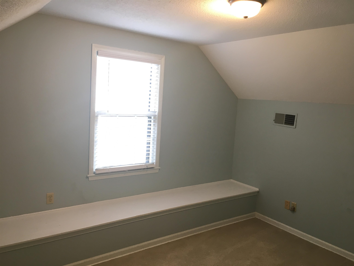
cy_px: 133
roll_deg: -3.3
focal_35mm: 29
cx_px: 177
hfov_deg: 61.7
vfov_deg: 48.2
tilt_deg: -6.8
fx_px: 297
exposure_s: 1/30
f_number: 2.2
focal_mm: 4.15
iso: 50
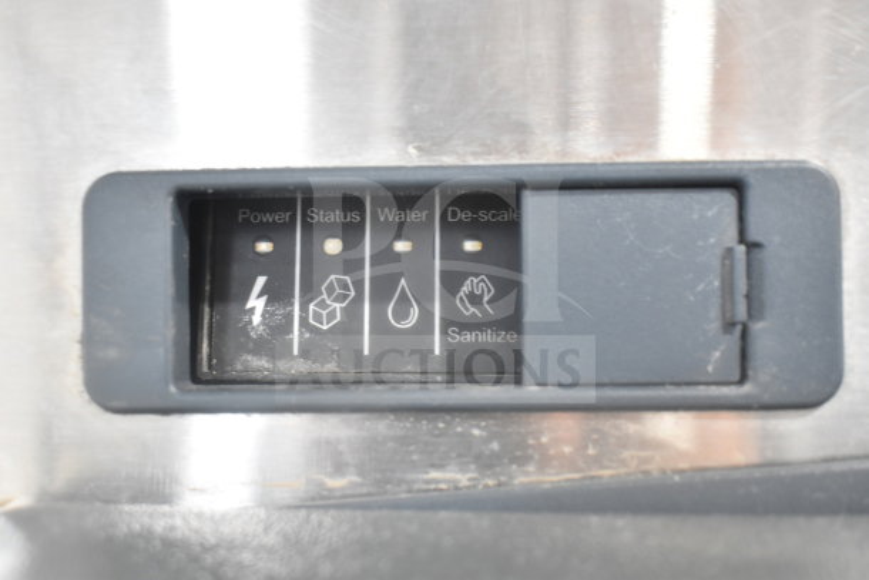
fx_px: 978
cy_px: 290
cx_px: 434
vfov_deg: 33.0
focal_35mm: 40
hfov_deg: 47.9
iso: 1600
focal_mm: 27
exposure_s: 1/40
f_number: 4
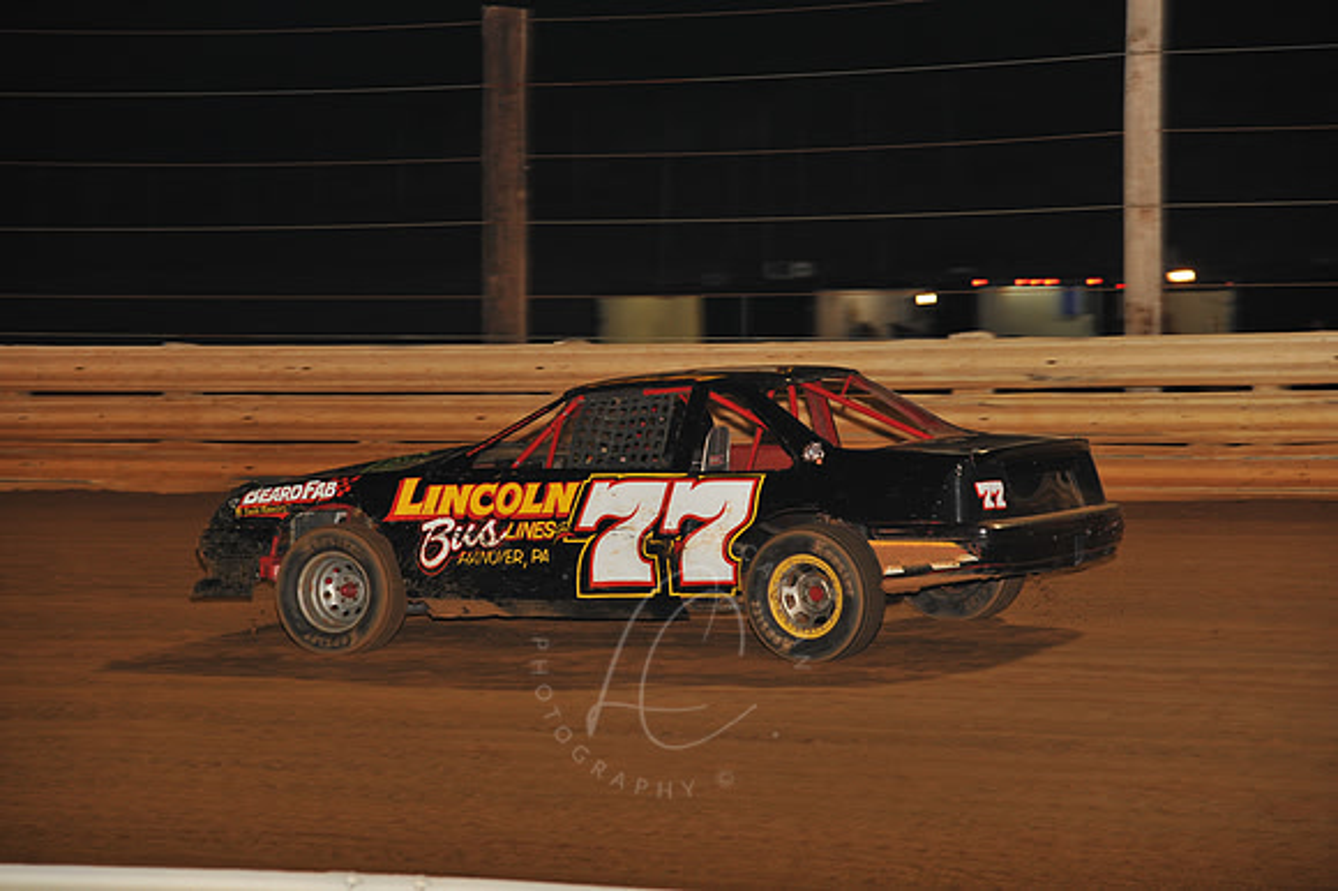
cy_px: 446
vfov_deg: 9.5
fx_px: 5386
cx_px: 669
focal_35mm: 145
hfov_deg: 14.2
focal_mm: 145
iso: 1000
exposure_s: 1/320
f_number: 6.3
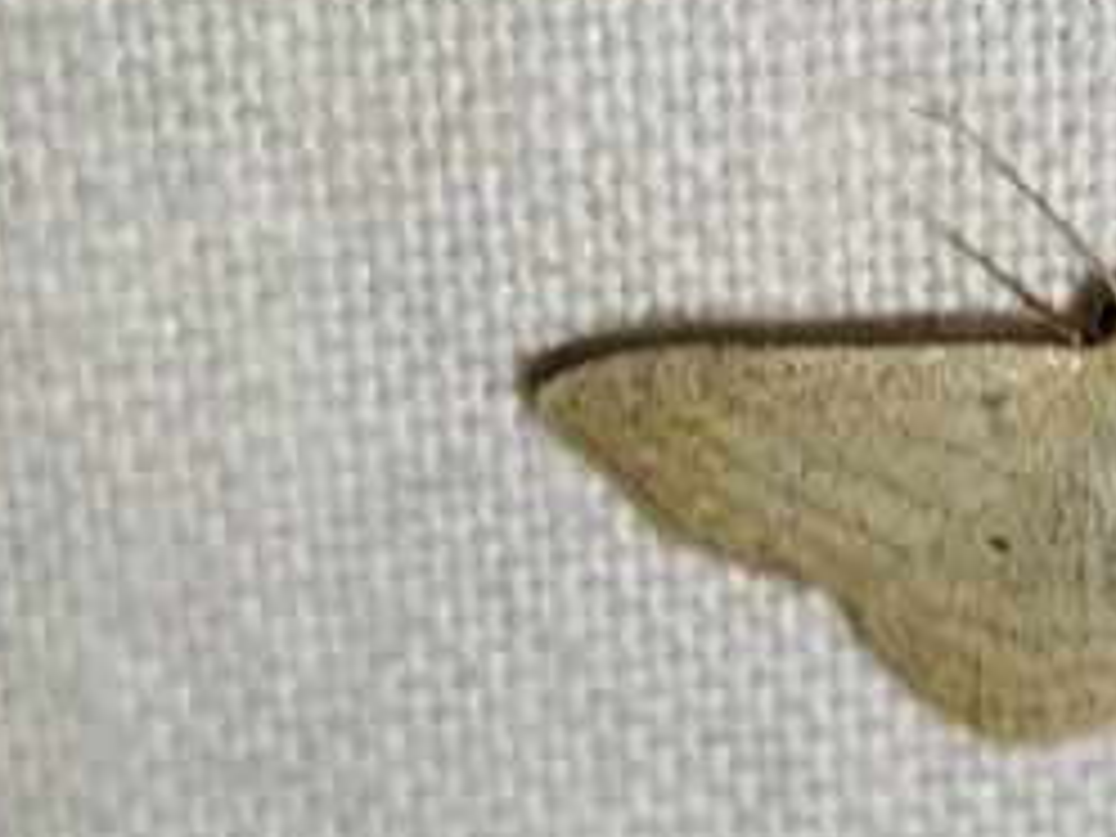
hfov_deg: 12.3
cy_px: 508
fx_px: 5158
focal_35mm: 160
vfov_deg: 9.3
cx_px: 1017
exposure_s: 1/50
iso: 80
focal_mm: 5.31
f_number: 1.7
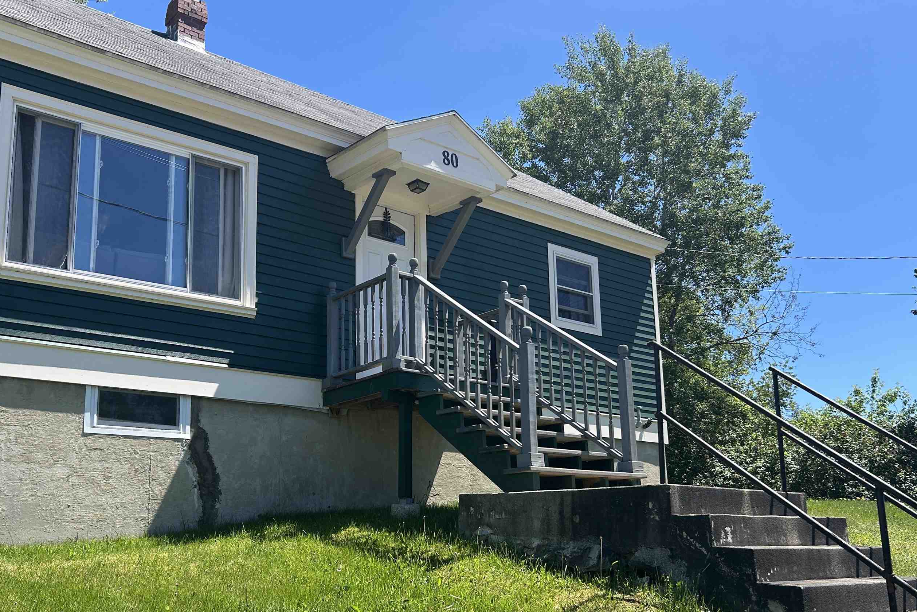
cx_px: 384
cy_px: 379
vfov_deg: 39.7
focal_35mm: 33
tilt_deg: +12.0
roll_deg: +1.4
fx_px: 841
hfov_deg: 56.9
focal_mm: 5.7
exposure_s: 1/2008
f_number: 1.5
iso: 50
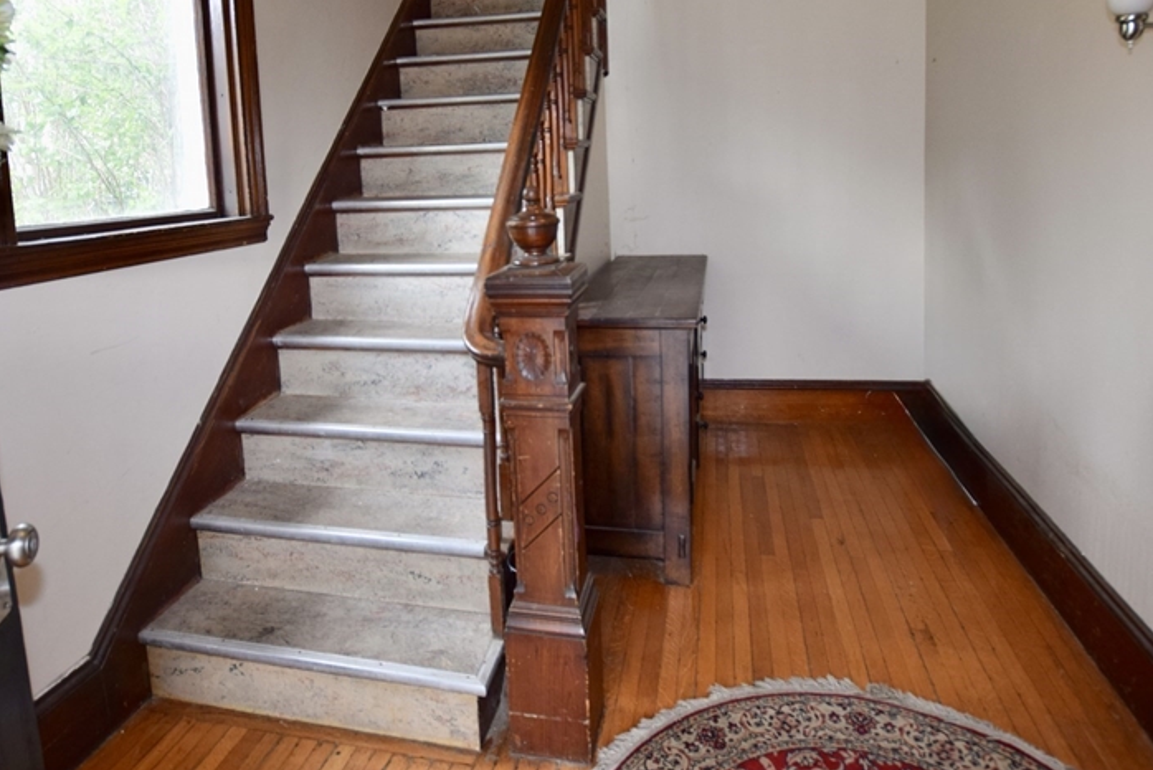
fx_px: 705
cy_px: 247
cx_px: 539
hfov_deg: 78.5
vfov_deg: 55.9
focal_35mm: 22
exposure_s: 1/60
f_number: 4
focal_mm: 10
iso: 400
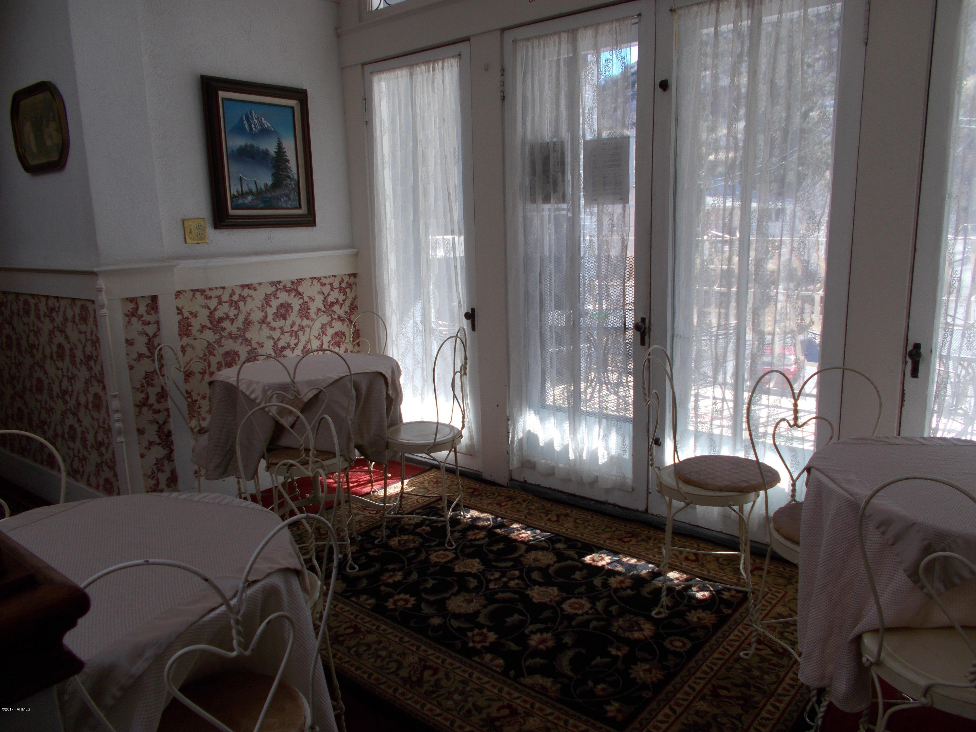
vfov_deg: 53.1
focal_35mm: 26
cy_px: 366
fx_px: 733
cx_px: 488
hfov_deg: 67.3
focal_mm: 4.6
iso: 80
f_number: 3.2
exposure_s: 1/100
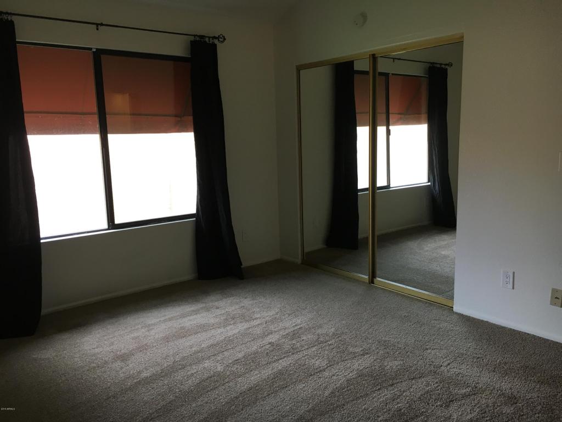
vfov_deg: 48.2
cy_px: 211
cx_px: 281
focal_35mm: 29
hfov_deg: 61.7
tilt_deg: -8.4
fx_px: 471
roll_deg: +2.4
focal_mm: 4.15
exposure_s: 1/30
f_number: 2.2
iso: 40
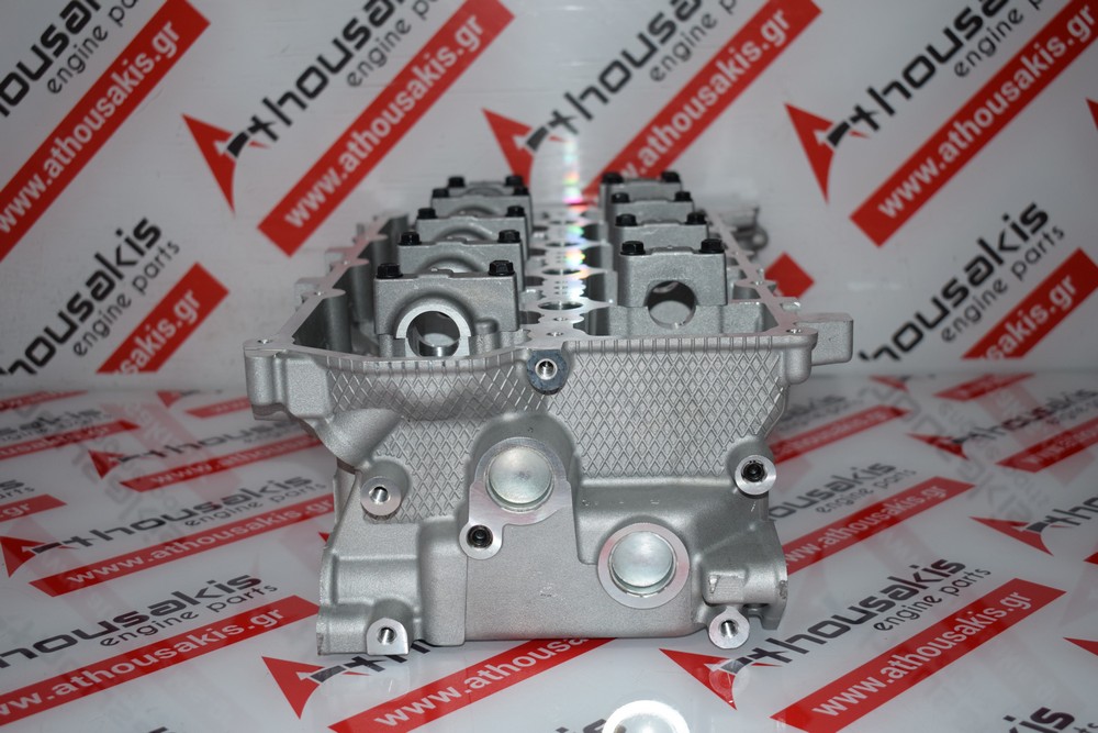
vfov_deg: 28.1
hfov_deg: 41.1
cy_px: 366
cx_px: 549
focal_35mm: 48
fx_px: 1464
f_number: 4.5
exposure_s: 1/200
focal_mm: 32
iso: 500
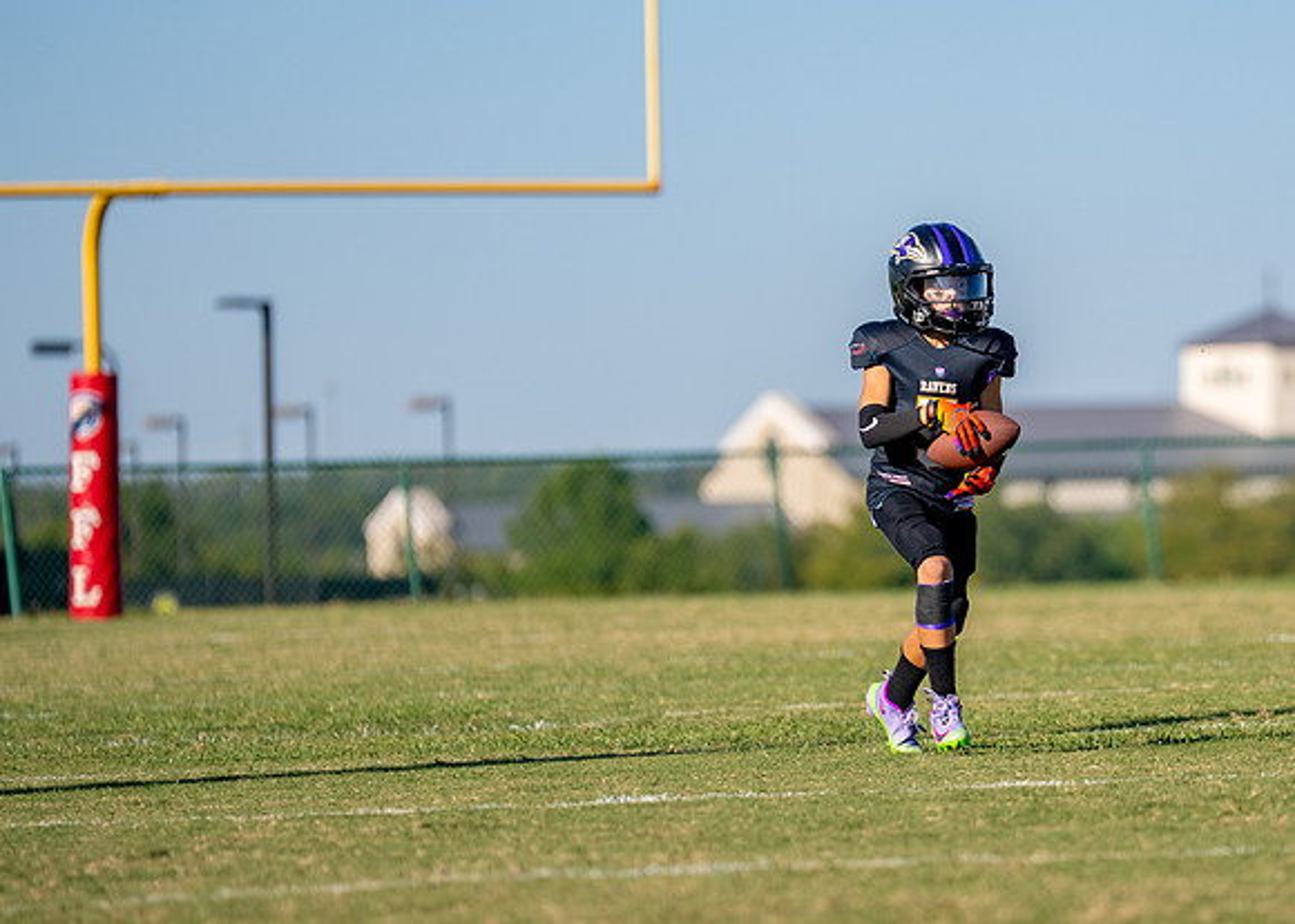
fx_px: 10425
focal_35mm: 284
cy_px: 499
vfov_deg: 5.1
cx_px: 967
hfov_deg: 7.1
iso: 160
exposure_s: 1/4000
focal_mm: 185
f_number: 2.8
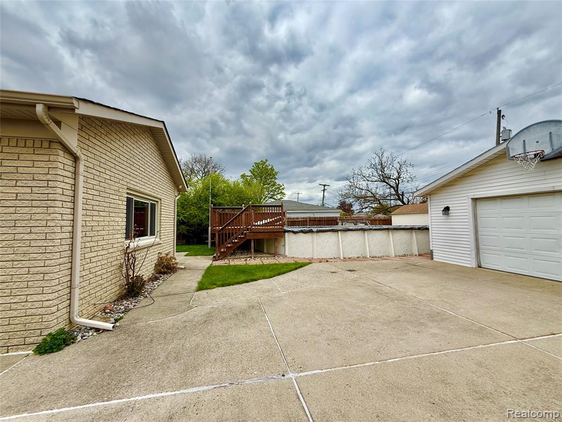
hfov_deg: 102.1
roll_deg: +0.6
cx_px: 281
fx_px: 227
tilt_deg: +2.5
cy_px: 211
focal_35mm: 14
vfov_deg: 85.7
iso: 50
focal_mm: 2.22
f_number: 2.2
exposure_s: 1/1497
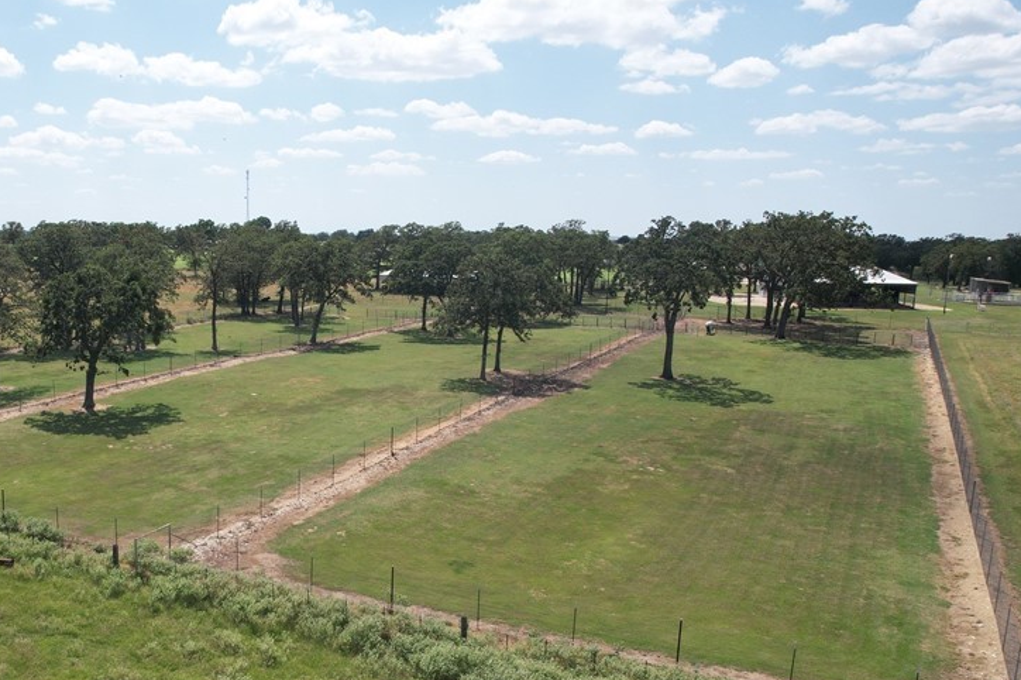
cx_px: 288
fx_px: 935
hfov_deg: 55.2
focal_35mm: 33
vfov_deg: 39.7
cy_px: 415
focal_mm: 8.38
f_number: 2.8
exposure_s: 1/2000
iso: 120
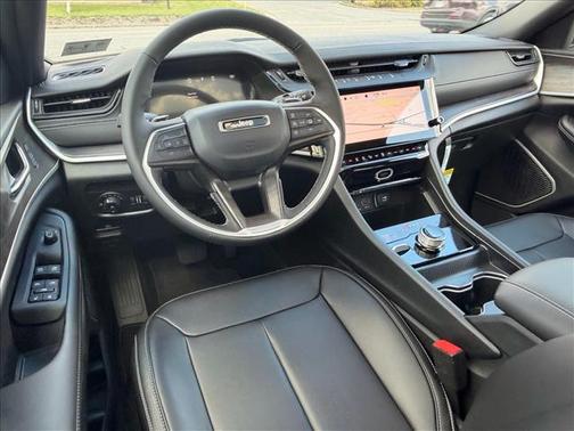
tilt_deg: -30.2
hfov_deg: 71.6
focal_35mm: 24
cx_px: 287
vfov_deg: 56.8
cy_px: 216
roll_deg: -0.3
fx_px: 398
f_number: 2.2
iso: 125
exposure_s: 1/121
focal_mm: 2.22
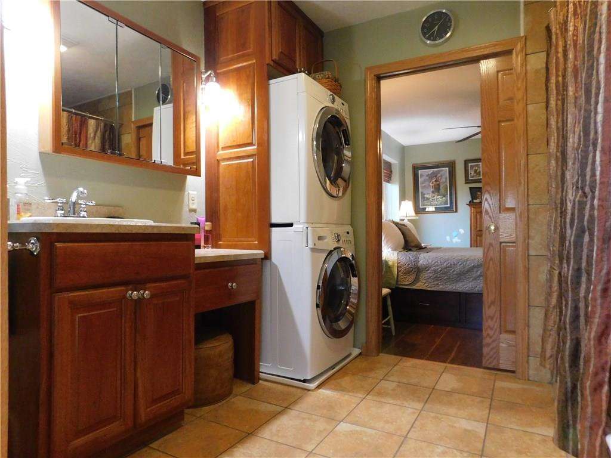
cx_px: 306
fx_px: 406
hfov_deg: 73.9
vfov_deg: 58.9
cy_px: 229
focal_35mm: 23
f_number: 3
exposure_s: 1/30
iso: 800
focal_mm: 4
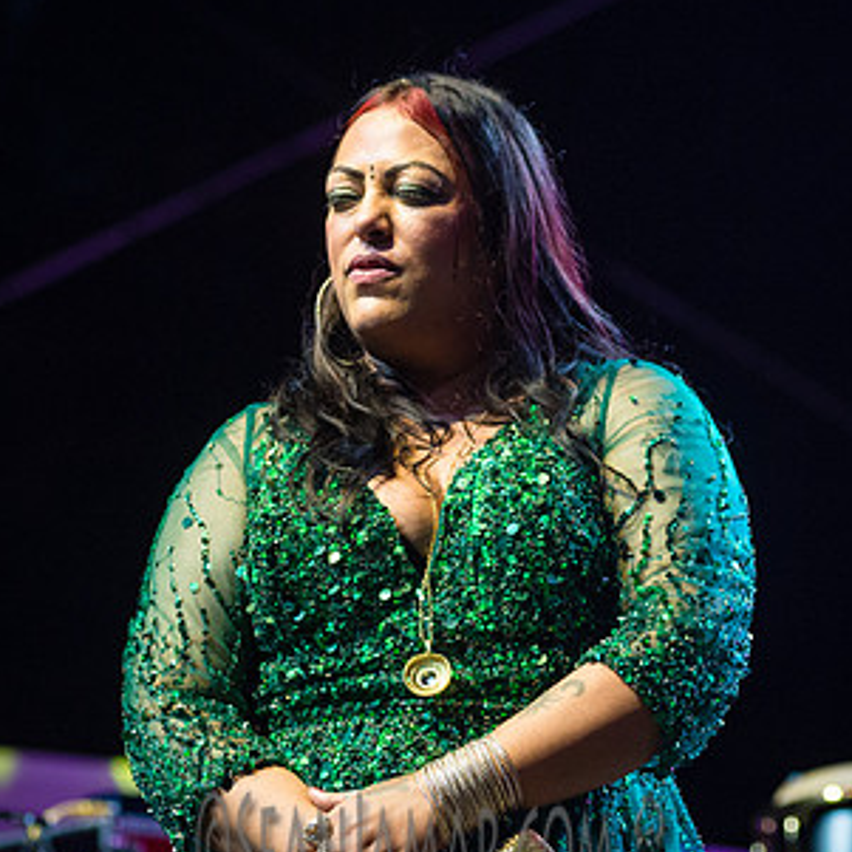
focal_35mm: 213
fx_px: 5931
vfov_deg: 8.2
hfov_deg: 8.2
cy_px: 490
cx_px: 467
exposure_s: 1/500
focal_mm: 112
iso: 2500
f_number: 4
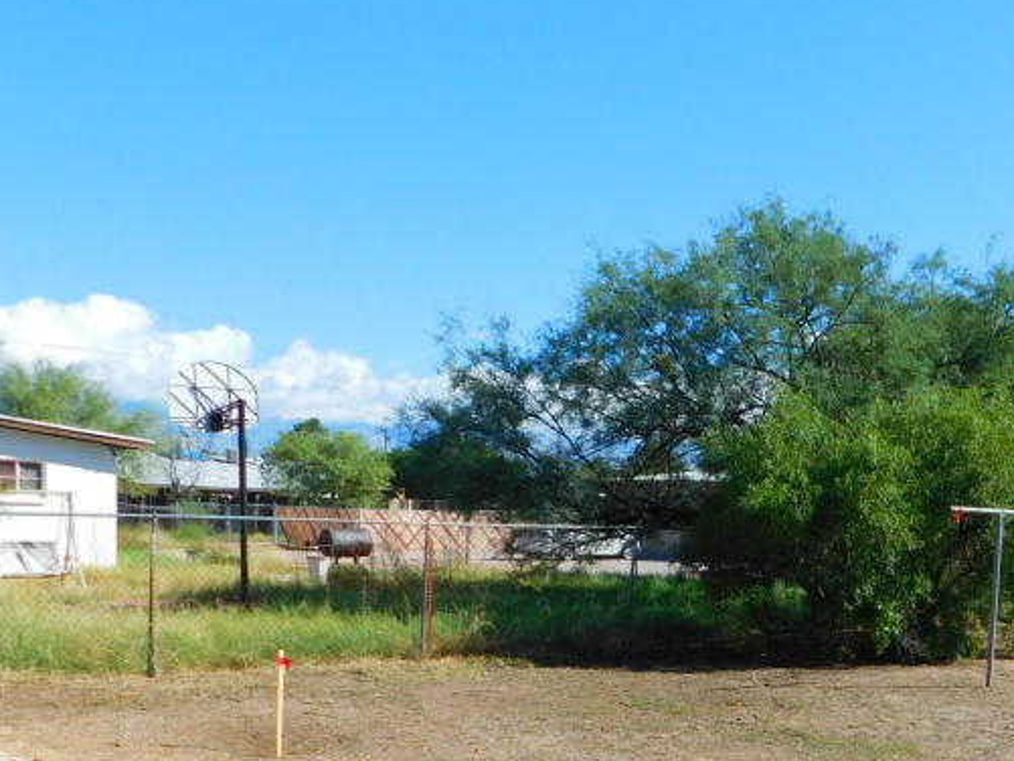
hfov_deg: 39.5
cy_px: 668
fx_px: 1377
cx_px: 745
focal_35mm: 47
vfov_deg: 29.7
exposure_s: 1/400
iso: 125
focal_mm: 4
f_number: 6
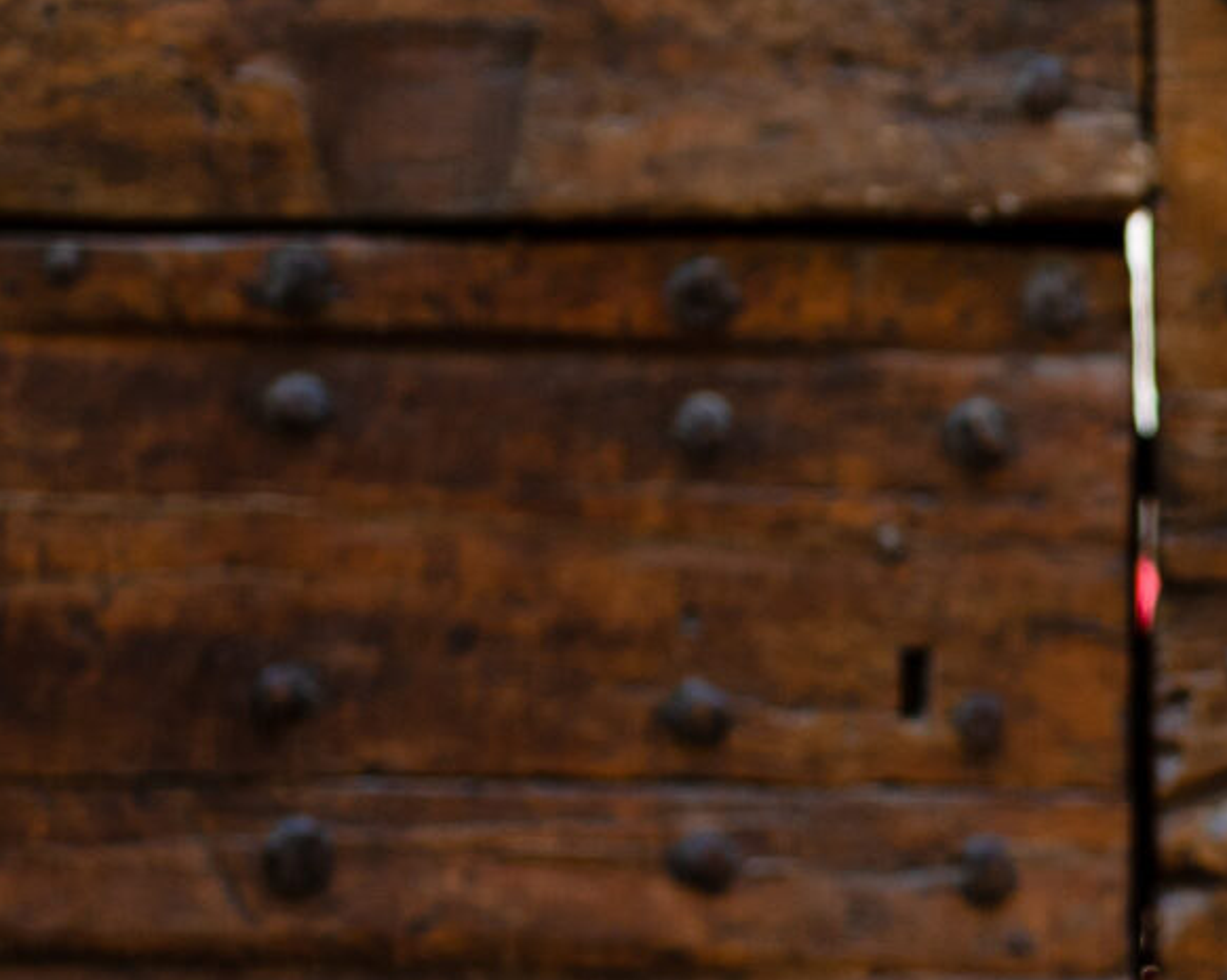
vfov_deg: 6.8
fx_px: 8239
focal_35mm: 227
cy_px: 726
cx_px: 1467
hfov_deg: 8.4
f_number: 2.8
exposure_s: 1/100
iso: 250
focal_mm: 55
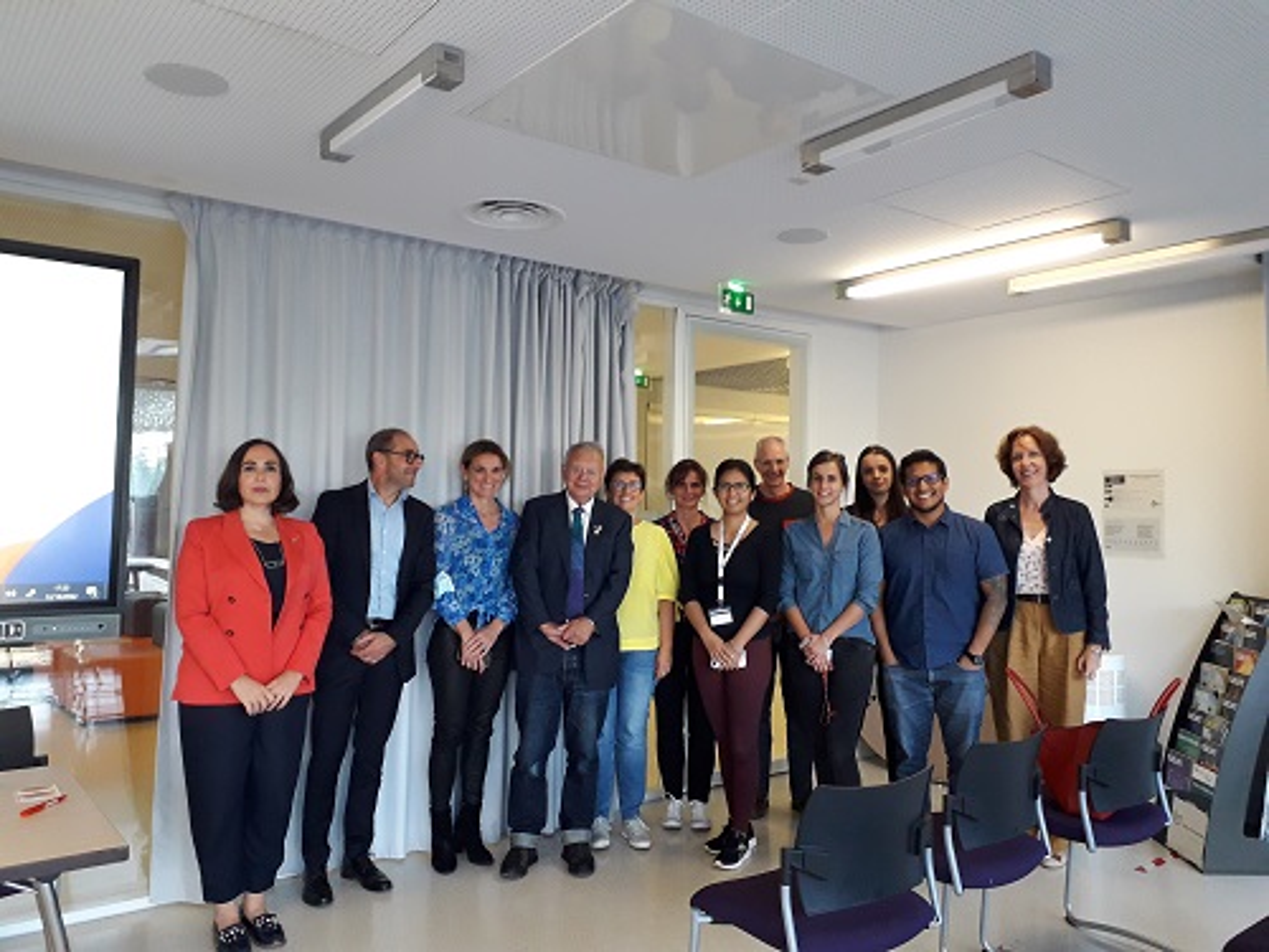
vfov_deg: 51.4
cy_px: 476
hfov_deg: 65.3
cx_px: 634
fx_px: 990
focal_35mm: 27
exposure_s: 1/50
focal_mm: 3.6
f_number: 1.9
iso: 160
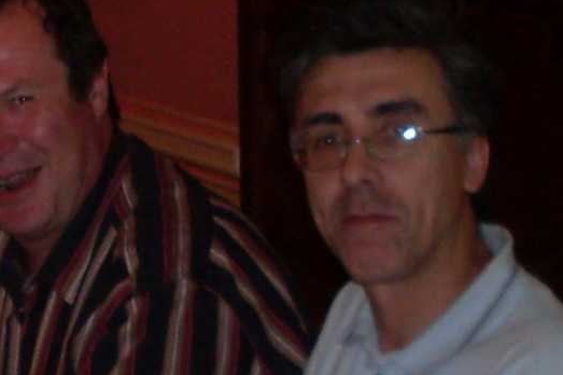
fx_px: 3063
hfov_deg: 10.4
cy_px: 28
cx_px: -53
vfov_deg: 7.0
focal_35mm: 196
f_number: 2.8
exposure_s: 1/45
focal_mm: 6.3
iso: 100
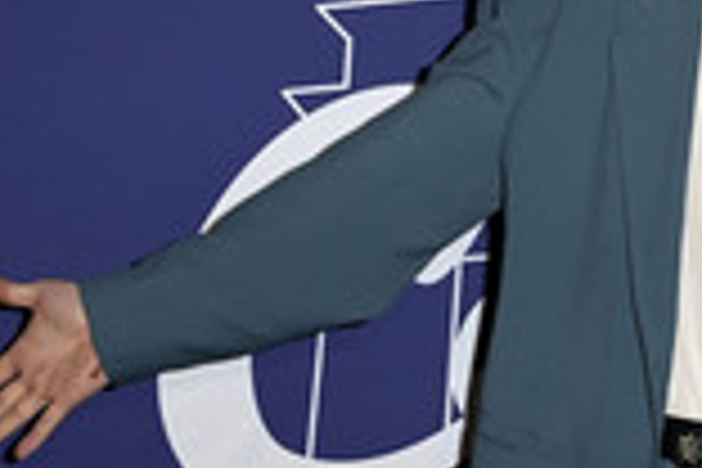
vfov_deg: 10.5
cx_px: 821
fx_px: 2535
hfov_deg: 15.3
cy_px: 243
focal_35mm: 130
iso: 500
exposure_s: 1/250
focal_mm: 45
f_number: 5.6
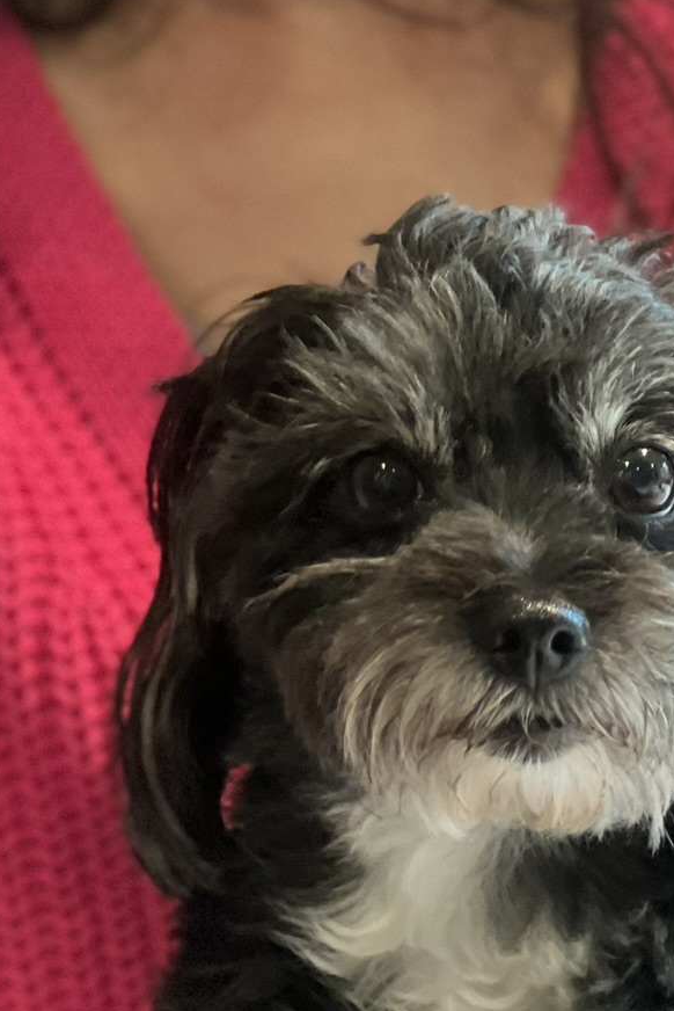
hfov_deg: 7.3
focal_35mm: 188
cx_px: 475
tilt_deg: -13.0
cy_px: 810
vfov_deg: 10.9
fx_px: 5275
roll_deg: +1.0
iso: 400
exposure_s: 1/17
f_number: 2.8
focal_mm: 9
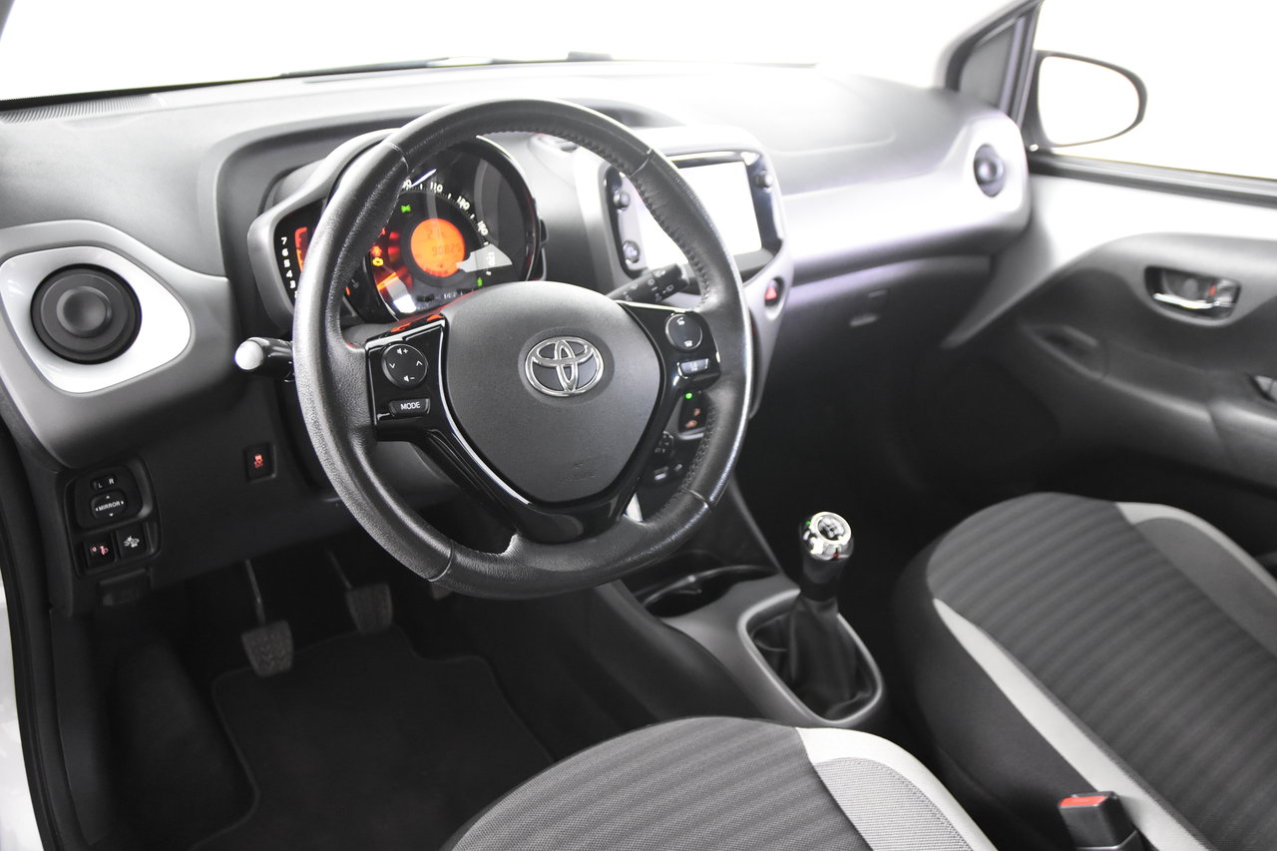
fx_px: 1064
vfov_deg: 43.6
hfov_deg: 61.9
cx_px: 638
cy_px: 426
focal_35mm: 30
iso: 3200
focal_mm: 20
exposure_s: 1/30
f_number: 2.8
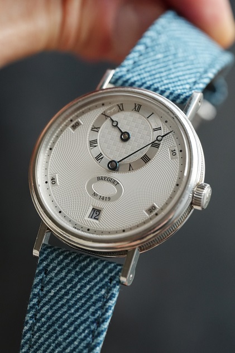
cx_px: 118
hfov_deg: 13.0
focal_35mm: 105
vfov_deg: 19.5
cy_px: 176
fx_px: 1027
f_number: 5.6
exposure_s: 1/250
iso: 2500
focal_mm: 105
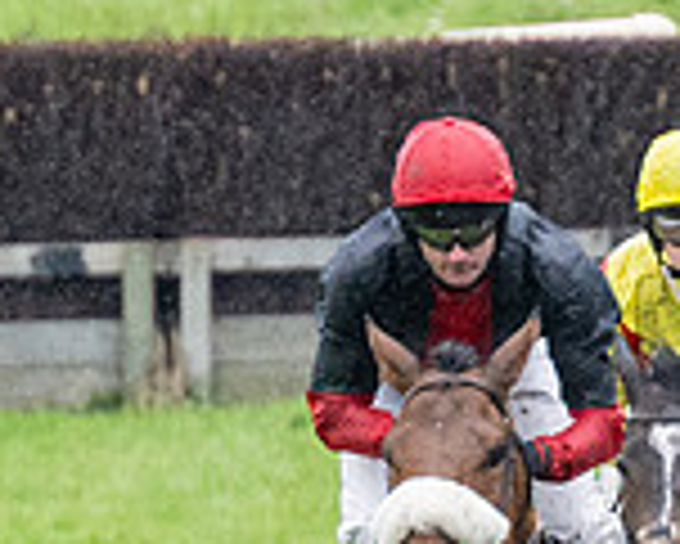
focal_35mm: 2656
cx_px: 1189
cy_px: 616
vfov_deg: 0.6
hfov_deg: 0.7
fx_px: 53488
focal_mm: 250
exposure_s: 1/1000
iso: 1000
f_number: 4
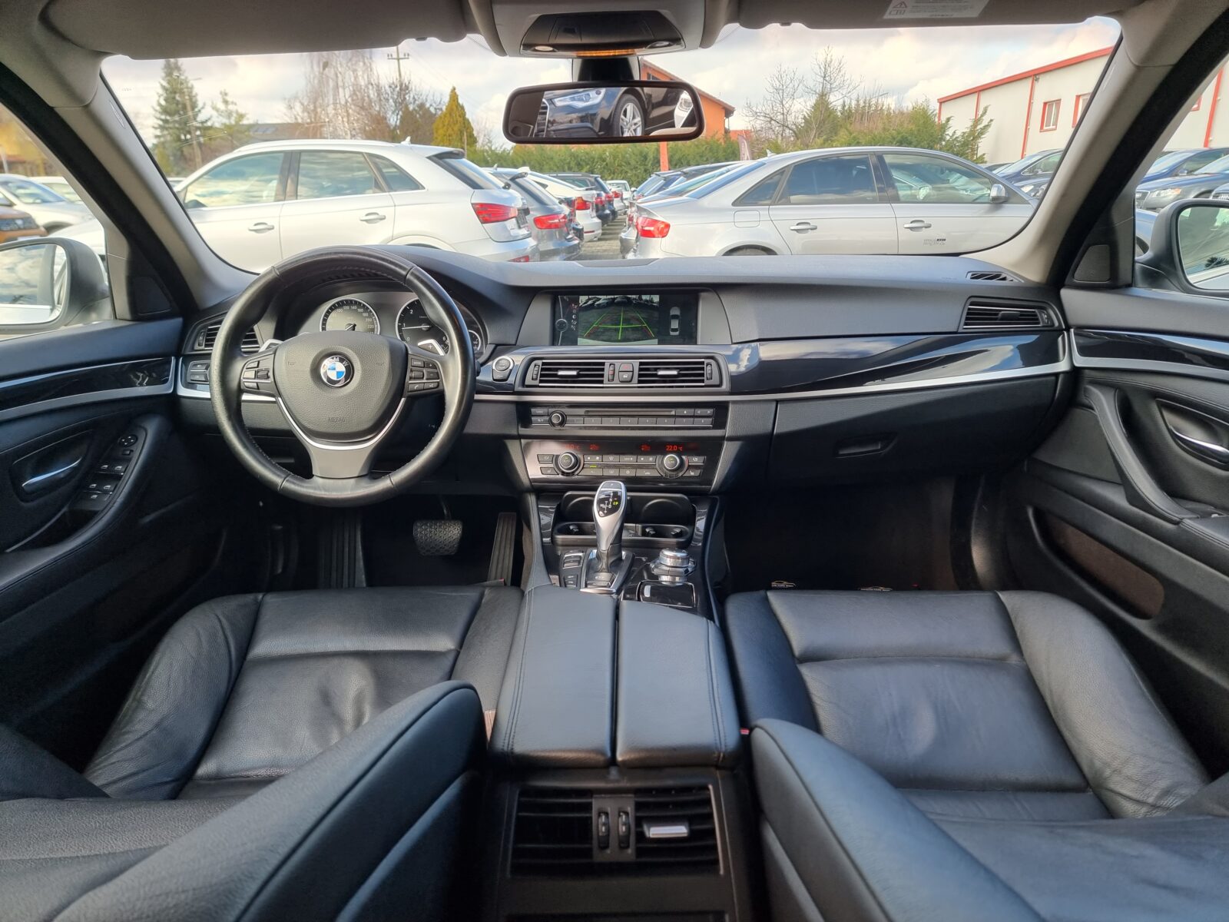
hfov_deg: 71.6
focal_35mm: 24
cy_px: 461
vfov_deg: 56.8
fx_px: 852
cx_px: 614
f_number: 1.8
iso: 50
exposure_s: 1/120
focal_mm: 6.7
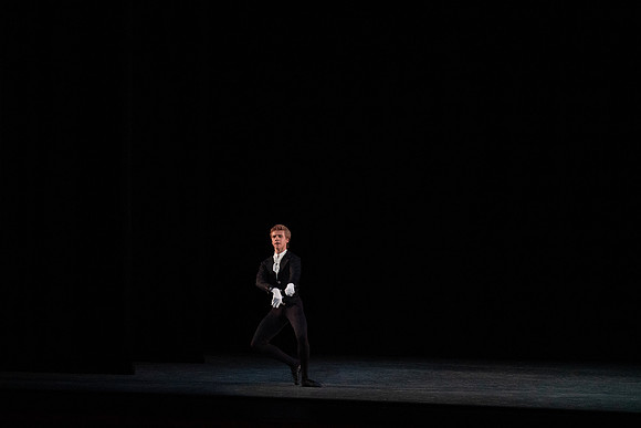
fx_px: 2262
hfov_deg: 16.1
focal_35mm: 127
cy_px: 214
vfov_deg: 10.8
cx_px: 320
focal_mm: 127
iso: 16000
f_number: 5.6
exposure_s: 1/400
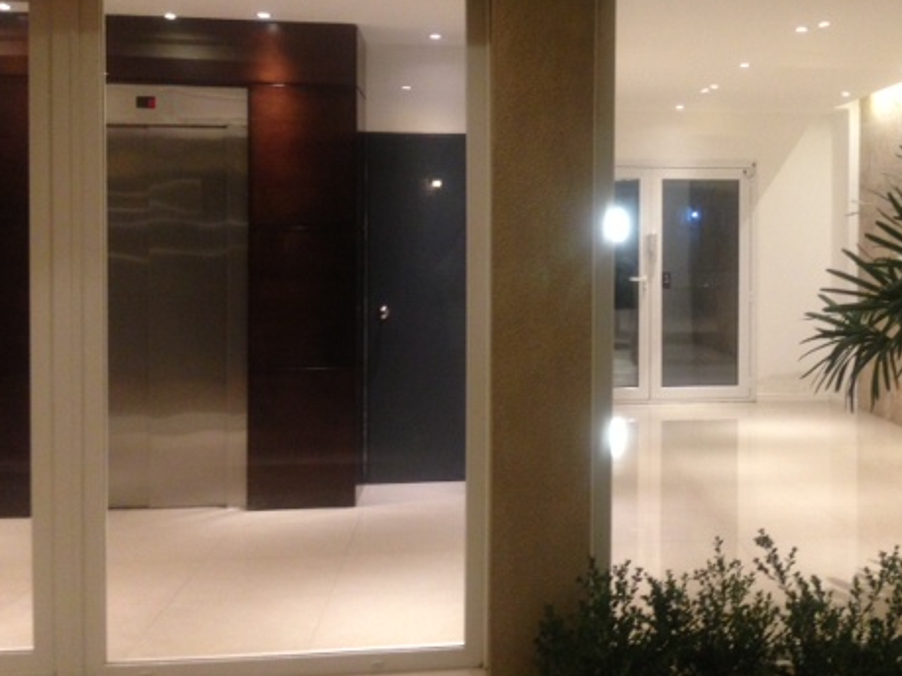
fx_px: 1198
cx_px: 623
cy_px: 259
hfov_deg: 40.6
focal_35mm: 46
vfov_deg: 31.4
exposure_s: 1/20
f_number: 2.4
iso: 250
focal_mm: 4.13
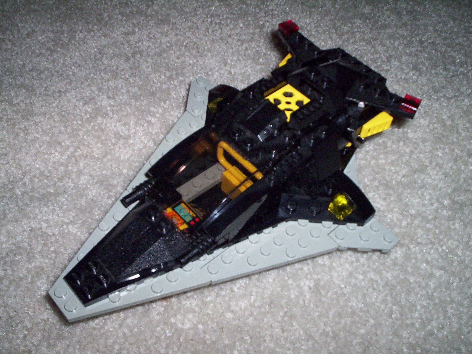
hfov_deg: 47.9
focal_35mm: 39
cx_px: 237
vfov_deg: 36.8
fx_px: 532
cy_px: 182
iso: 140
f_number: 4.5
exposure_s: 1/60
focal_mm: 4.99
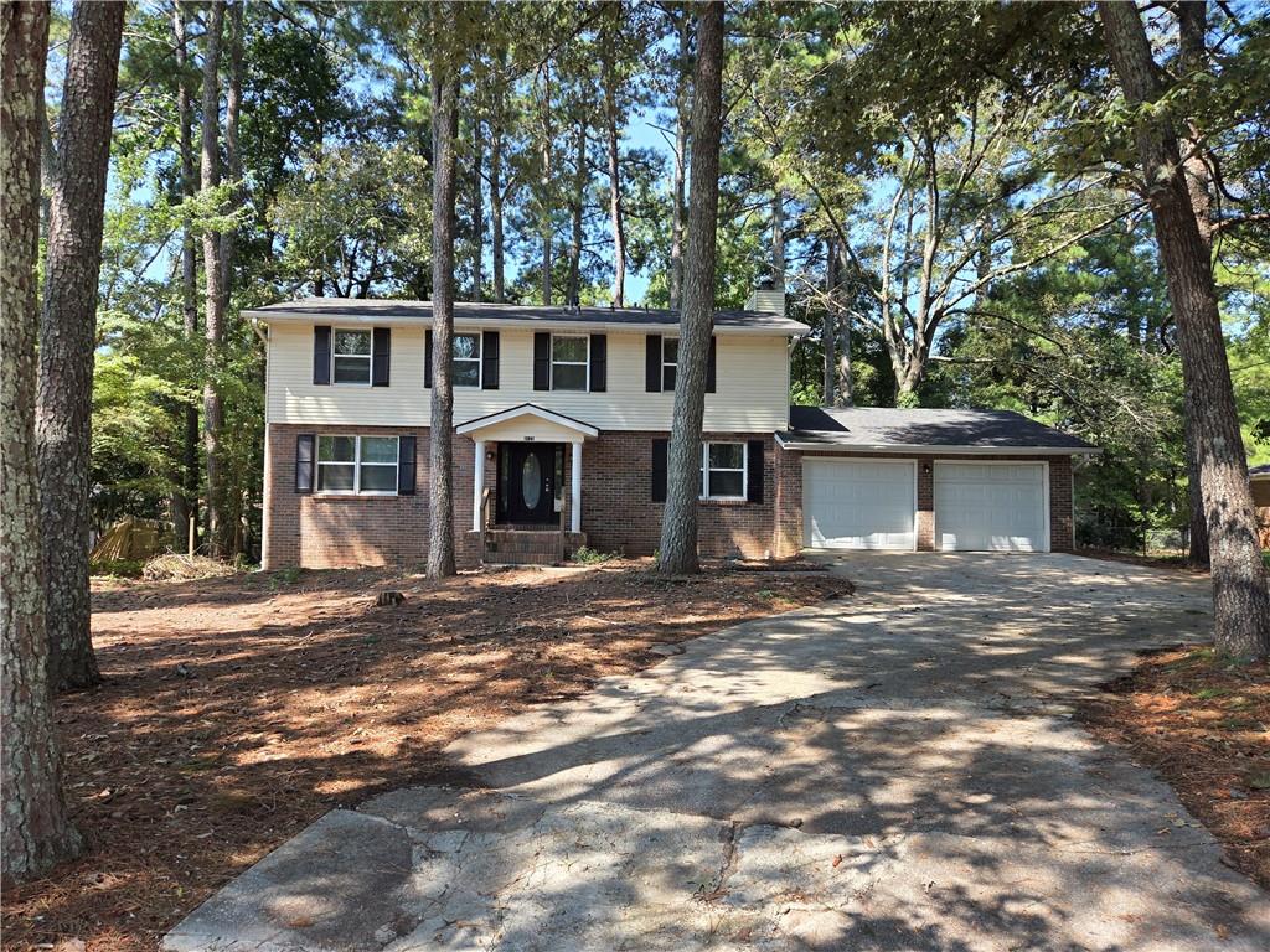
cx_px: 635
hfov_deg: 73.9
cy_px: 476
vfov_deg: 58.9
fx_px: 844
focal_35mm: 23
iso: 80
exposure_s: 1/724
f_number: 1.8
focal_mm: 5.4
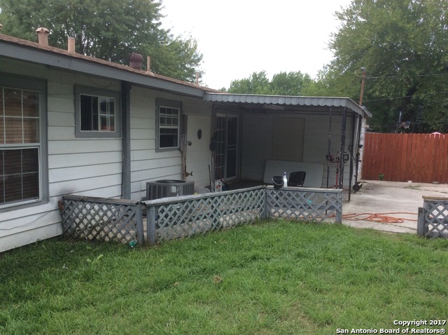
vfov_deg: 44.1
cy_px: 168
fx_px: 414
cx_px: 224
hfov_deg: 56.9
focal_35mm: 32
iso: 32
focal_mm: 3.3
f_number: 2.4
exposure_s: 1/590
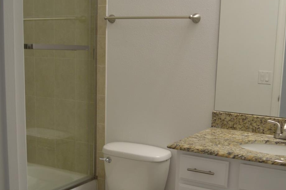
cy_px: 136
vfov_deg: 28.3
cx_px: 144
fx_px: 373
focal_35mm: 47
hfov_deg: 41.9
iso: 450
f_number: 3.5
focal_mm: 18
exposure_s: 1/60
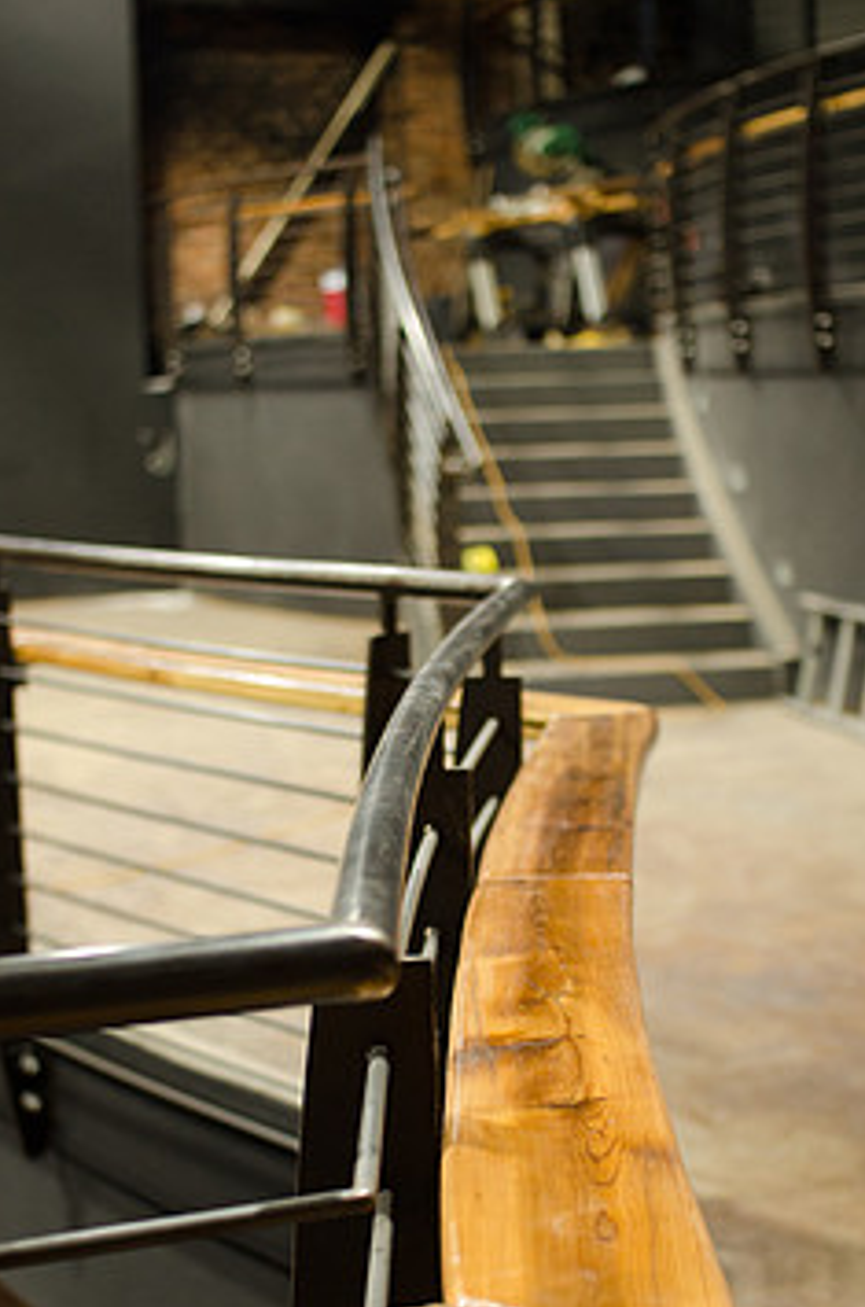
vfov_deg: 35.1
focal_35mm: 57
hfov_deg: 23.7
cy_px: 755
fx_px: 2064
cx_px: 420
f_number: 2.2
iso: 1000
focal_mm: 30
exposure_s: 1/160
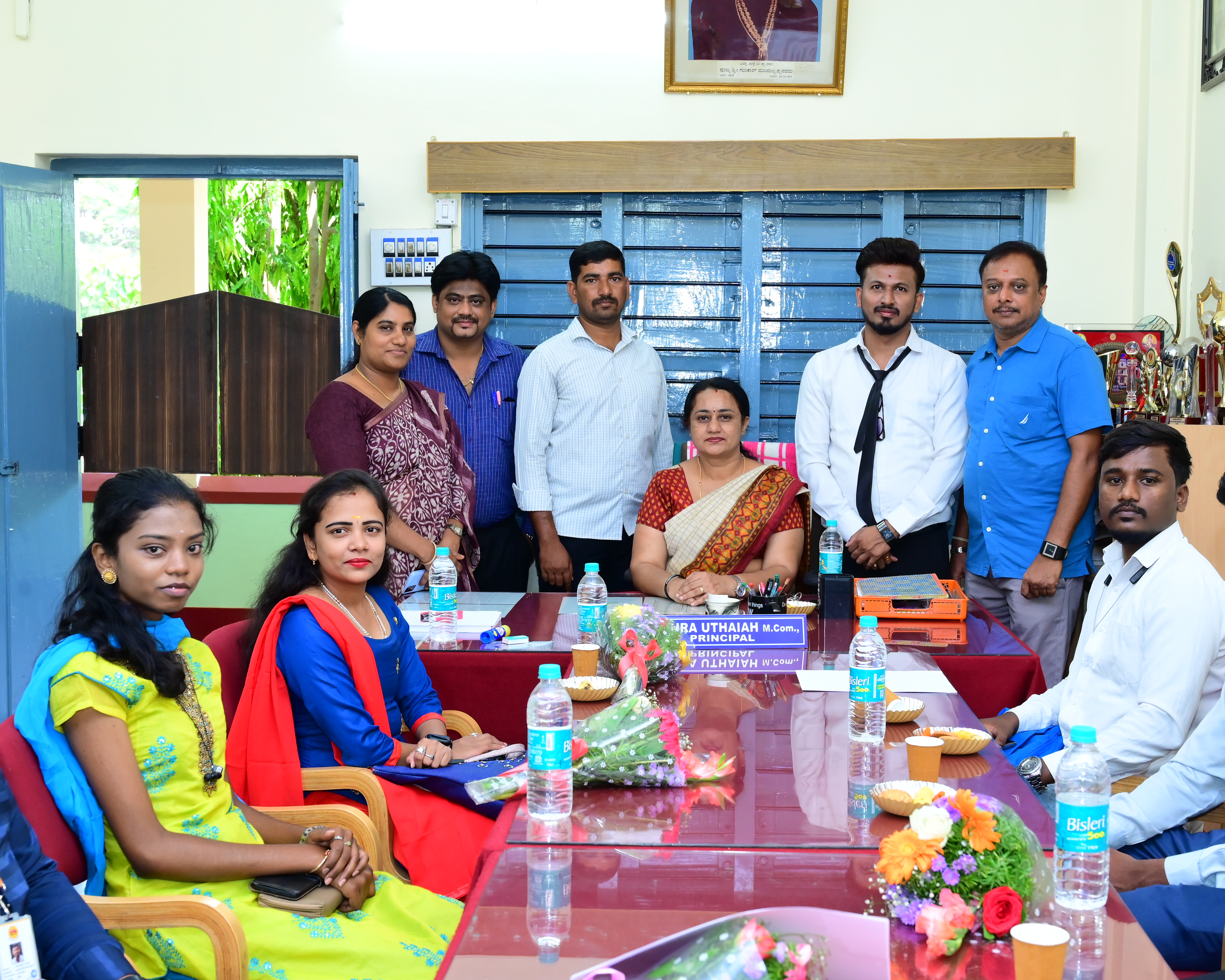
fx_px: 1704
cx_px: 671
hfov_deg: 39.5
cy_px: 494
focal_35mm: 47
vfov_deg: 32.1
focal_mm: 41
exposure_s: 1/125
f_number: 7.1
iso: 2000
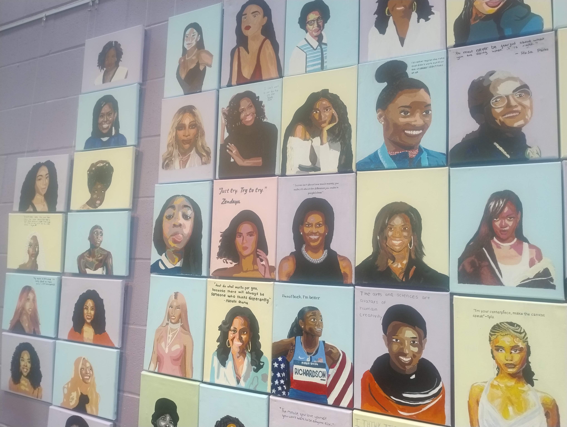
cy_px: 214
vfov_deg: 56.9
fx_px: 394
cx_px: 284
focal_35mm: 24
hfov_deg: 71.5
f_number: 1.8
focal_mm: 5.56
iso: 1113
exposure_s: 1/33.3
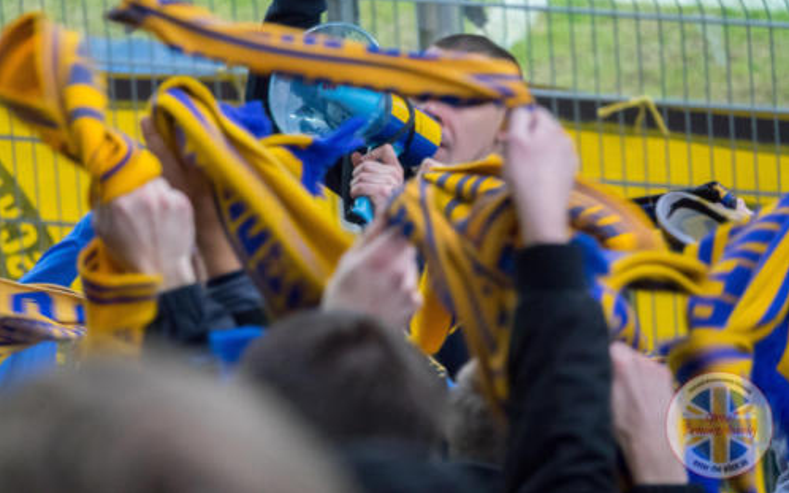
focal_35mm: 389
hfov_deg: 5.4
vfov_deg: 3.4
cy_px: 232
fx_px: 8363
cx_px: 394
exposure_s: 1/250
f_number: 4
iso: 1600
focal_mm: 139.53
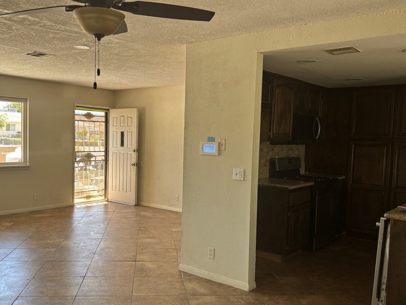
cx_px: 177
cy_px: 163
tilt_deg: -4.3
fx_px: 399
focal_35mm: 34
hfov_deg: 53.8
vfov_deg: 41.8
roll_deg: -1.6
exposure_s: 1/121
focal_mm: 5.96
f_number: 1.6
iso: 64
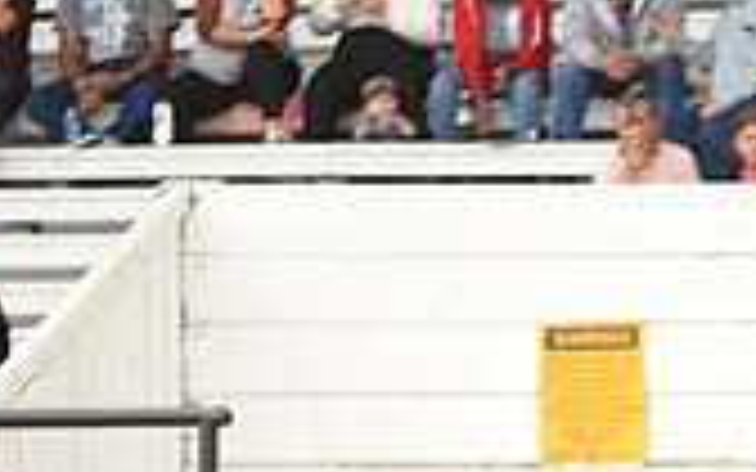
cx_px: 760
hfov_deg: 3.0
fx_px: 14505
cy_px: 793
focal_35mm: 704
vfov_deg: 1.9
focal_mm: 200
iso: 800
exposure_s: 1/4000
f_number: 2.8
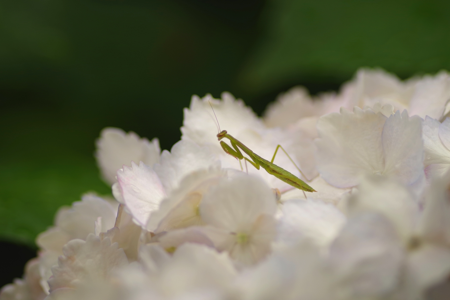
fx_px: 1875
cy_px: 150
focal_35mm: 150
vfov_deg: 9.1
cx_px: 225
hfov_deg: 13.7
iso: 100
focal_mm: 100
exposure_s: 1/800
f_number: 2.8
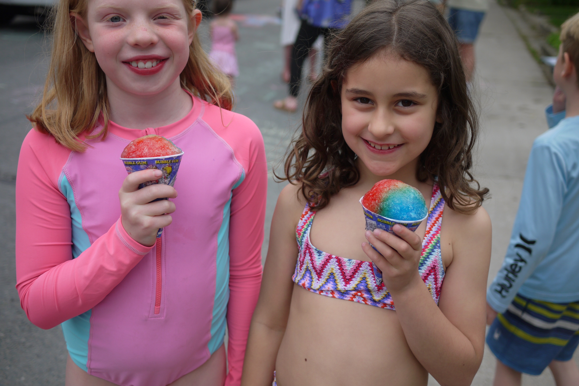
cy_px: 181
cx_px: 289
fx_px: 675
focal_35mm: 42
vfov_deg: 31.9
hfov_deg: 46.4
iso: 100
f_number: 2
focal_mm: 20
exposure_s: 1/1000
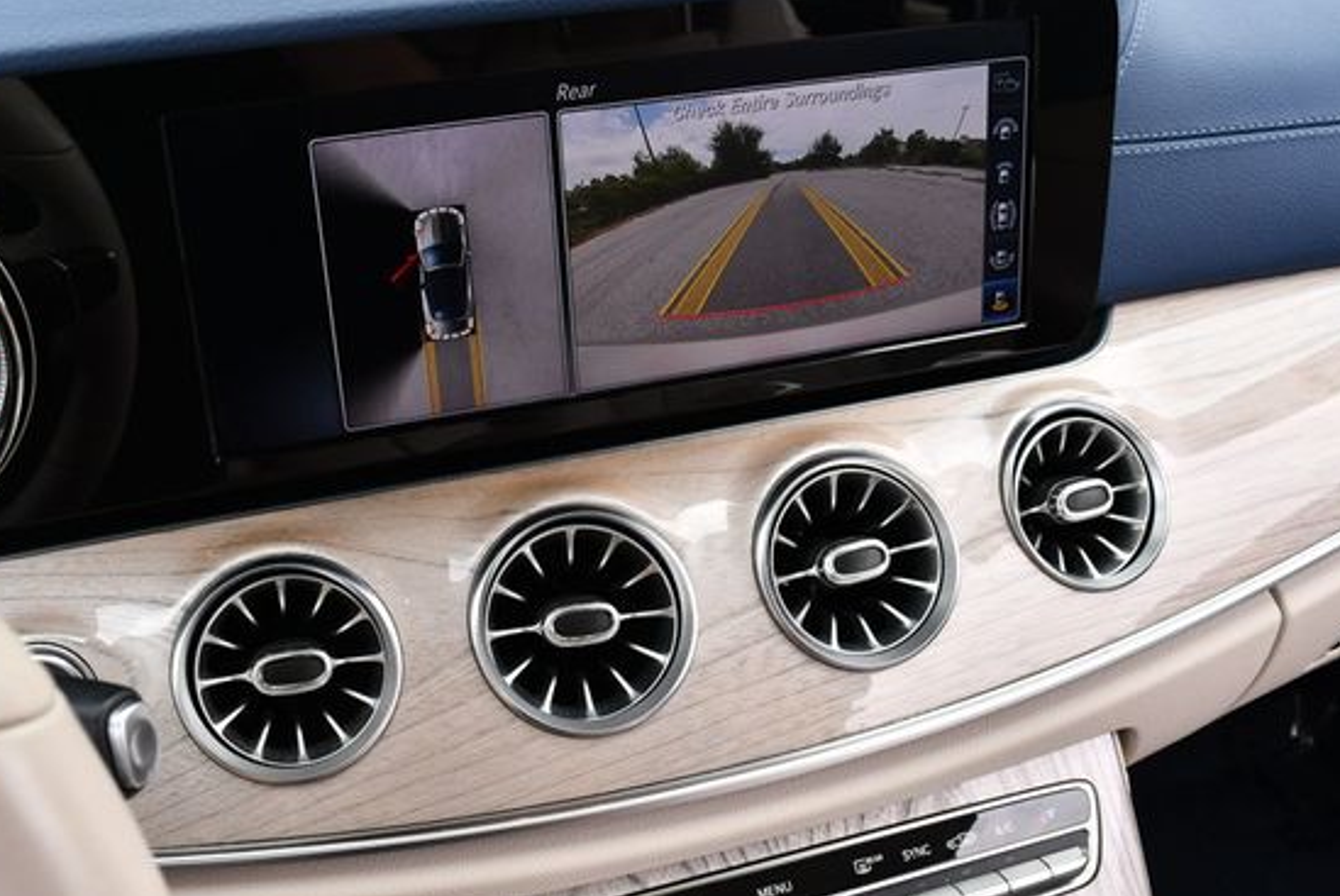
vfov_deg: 31.9
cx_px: 591
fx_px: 1565
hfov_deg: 46.3
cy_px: 437
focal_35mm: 42
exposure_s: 1/250
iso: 200
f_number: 6.3
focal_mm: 18
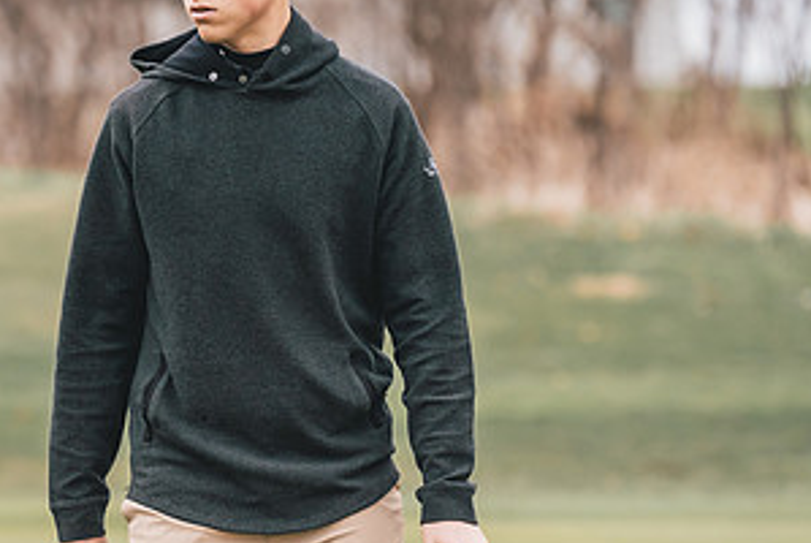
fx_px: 8366
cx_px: 235
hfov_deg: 5.5
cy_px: 445
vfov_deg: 3.7
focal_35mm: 371
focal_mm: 150
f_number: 2.8
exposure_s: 1/3200
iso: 640
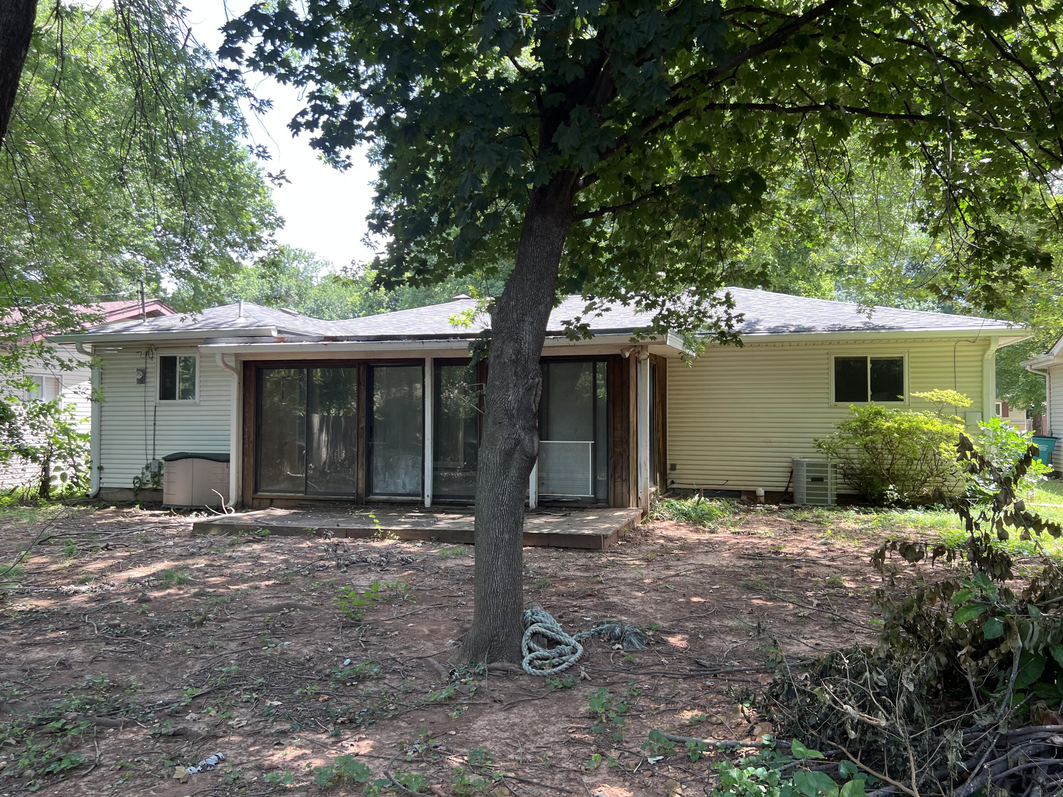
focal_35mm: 26
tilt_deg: +2.4
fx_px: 798
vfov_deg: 53.1
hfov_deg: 67.3
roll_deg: -0.5
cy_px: 398
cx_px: 532
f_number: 1.5
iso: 50
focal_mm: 5.7
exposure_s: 1/192
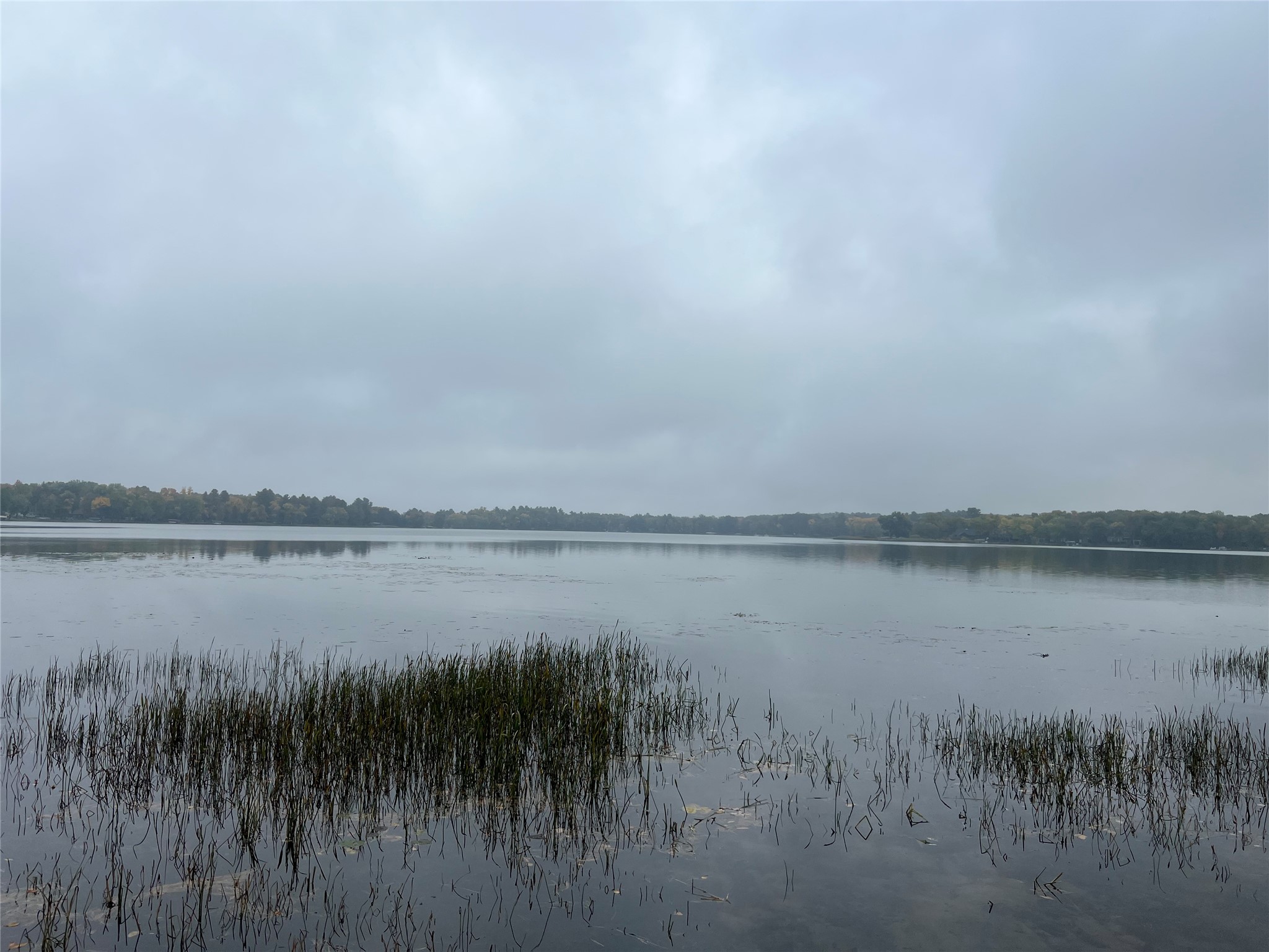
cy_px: 476
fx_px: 953
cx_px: 634
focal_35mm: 26
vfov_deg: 53.1
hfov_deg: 67.3
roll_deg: -1.8
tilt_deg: +3.2
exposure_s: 1/2513
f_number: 1.5
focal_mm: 5.7
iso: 50
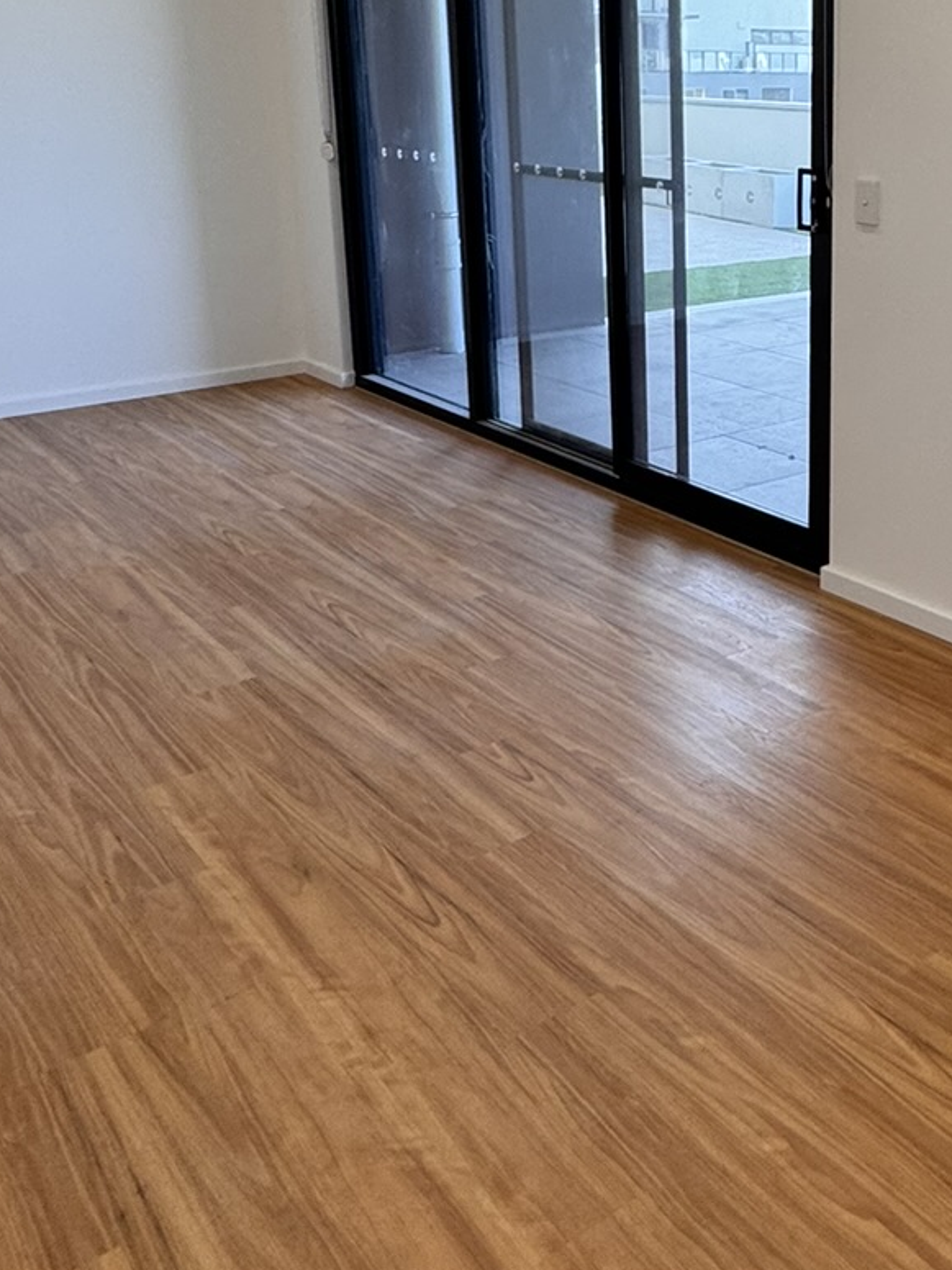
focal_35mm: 37
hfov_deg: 36.5
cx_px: 841
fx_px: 1357
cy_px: 390
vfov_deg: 49.0
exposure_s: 1/100
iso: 100
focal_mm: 2.22
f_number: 2.2
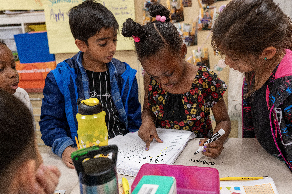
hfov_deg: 54.5
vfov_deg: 37.8
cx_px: 146
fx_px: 284
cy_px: 97
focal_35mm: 35
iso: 2000
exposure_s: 1/160
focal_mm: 35
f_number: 4
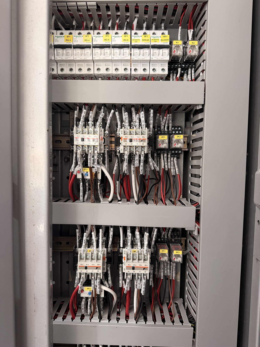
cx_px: 130
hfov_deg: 56.8
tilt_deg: -3.7
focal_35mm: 24
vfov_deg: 71.6
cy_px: 174
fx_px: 240
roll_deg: -0.9
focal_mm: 6.76
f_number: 1.78
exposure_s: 1/60
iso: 320
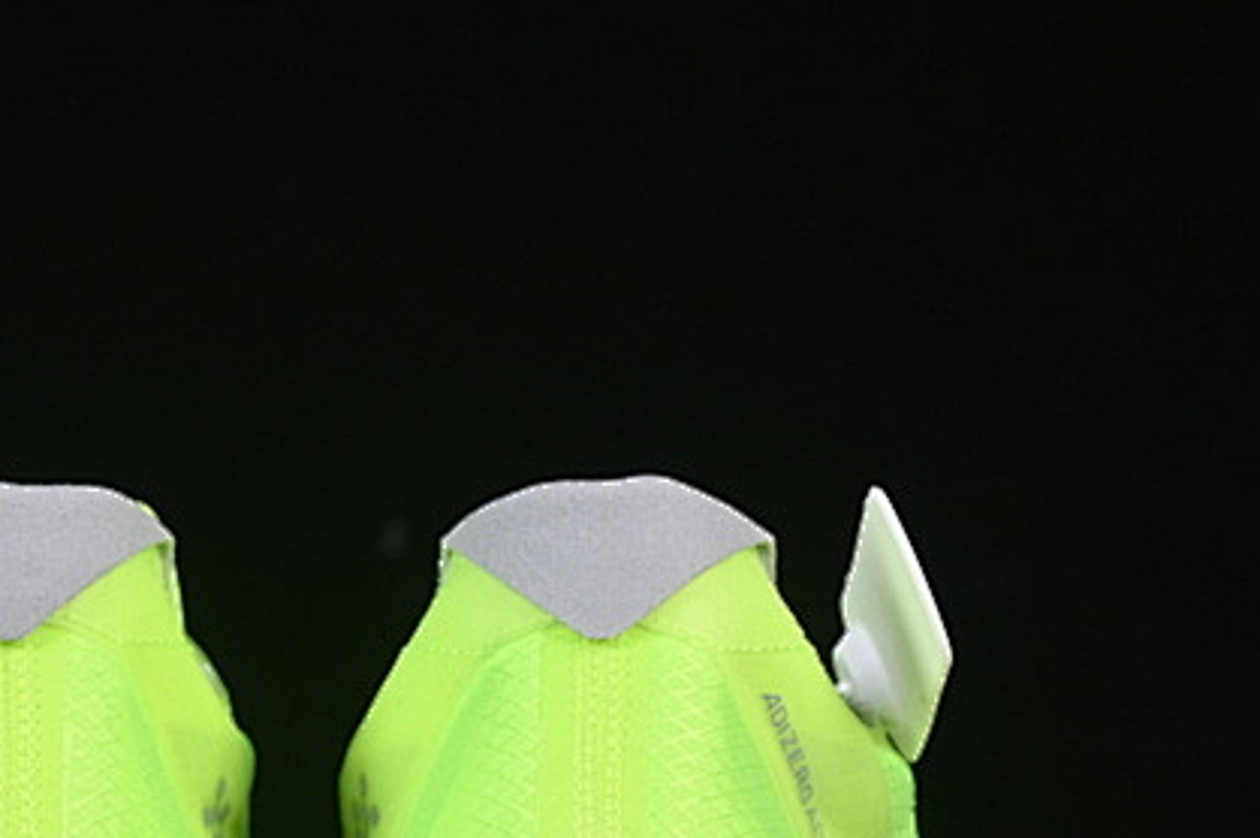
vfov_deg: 7.1
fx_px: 6784
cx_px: 295
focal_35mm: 194
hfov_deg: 10.6
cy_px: 723
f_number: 8
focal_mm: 50
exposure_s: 1/80
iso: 160
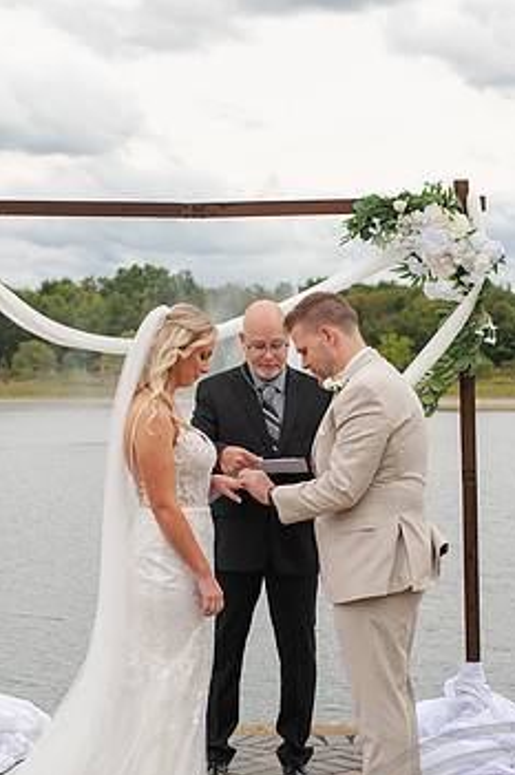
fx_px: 1657
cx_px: 307
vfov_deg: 26.2
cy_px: 539
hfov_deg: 17.7
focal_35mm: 77
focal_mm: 35
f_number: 3.5
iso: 100
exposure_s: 1/800
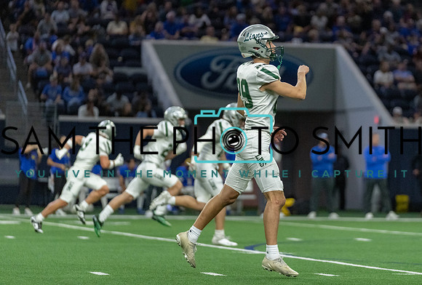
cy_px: 116
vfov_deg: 6.2
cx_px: 254
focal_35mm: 222
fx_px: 2617
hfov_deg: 9.2
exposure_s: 1/1250
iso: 4000
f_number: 2.8
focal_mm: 174
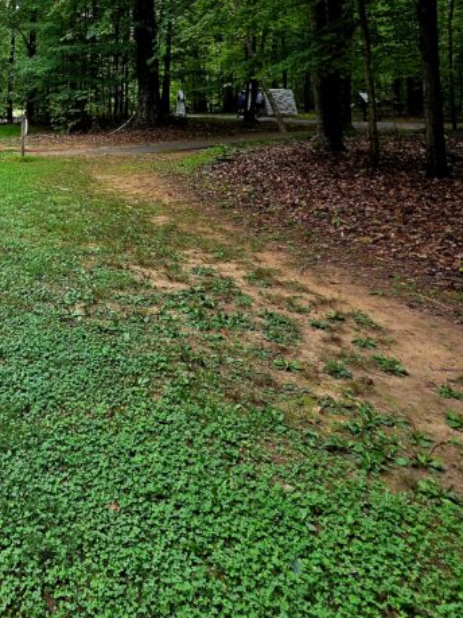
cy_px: 101
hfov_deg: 41.1
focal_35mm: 29
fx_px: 517
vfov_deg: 56.0
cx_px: -13
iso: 80
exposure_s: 1/120
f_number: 2.2
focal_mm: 2.2
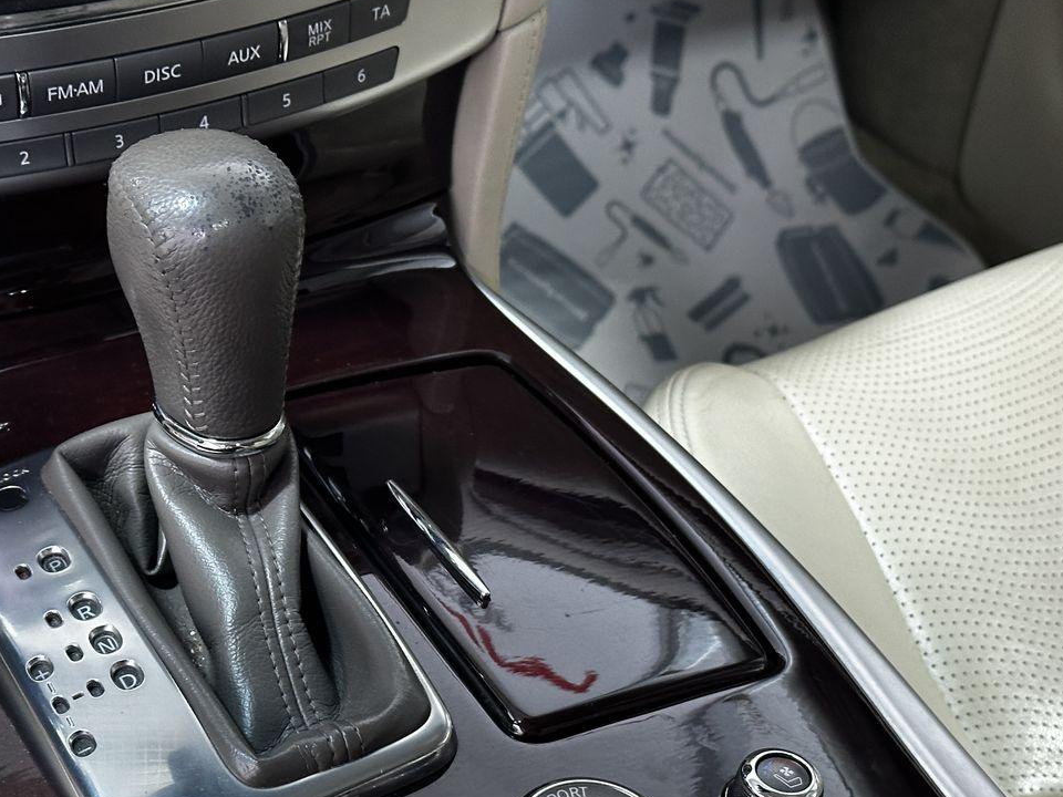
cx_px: 388
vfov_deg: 20.3
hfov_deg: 26.9
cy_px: 587
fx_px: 2211
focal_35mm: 72
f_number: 1.78
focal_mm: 6.86
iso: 320
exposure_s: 1/33
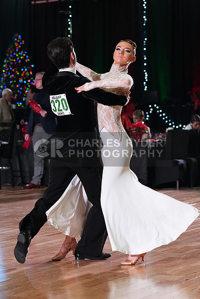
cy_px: 150
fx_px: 999
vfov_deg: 17.1
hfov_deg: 11.4
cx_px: 100
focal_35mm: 120
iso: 6400
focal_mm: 120
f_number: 5
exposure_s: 1/400
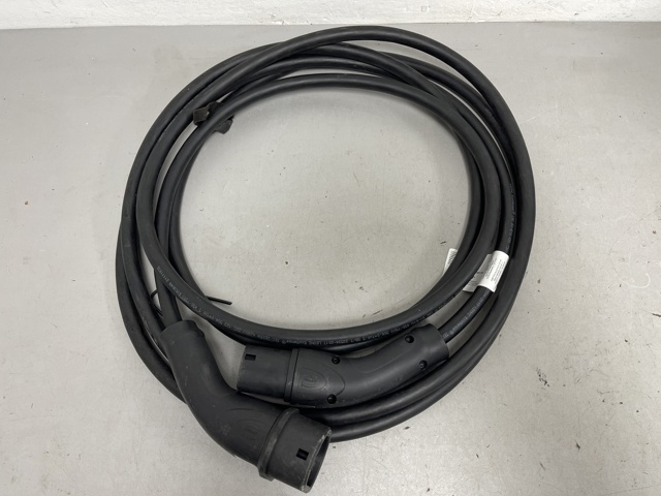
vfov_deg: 54.9
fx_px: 477
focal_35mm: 25
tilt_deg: -69.5
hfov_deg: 69.4
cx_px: 330
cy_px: 248
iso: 125
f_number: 1.6
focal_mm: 5.1
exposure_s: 1/100
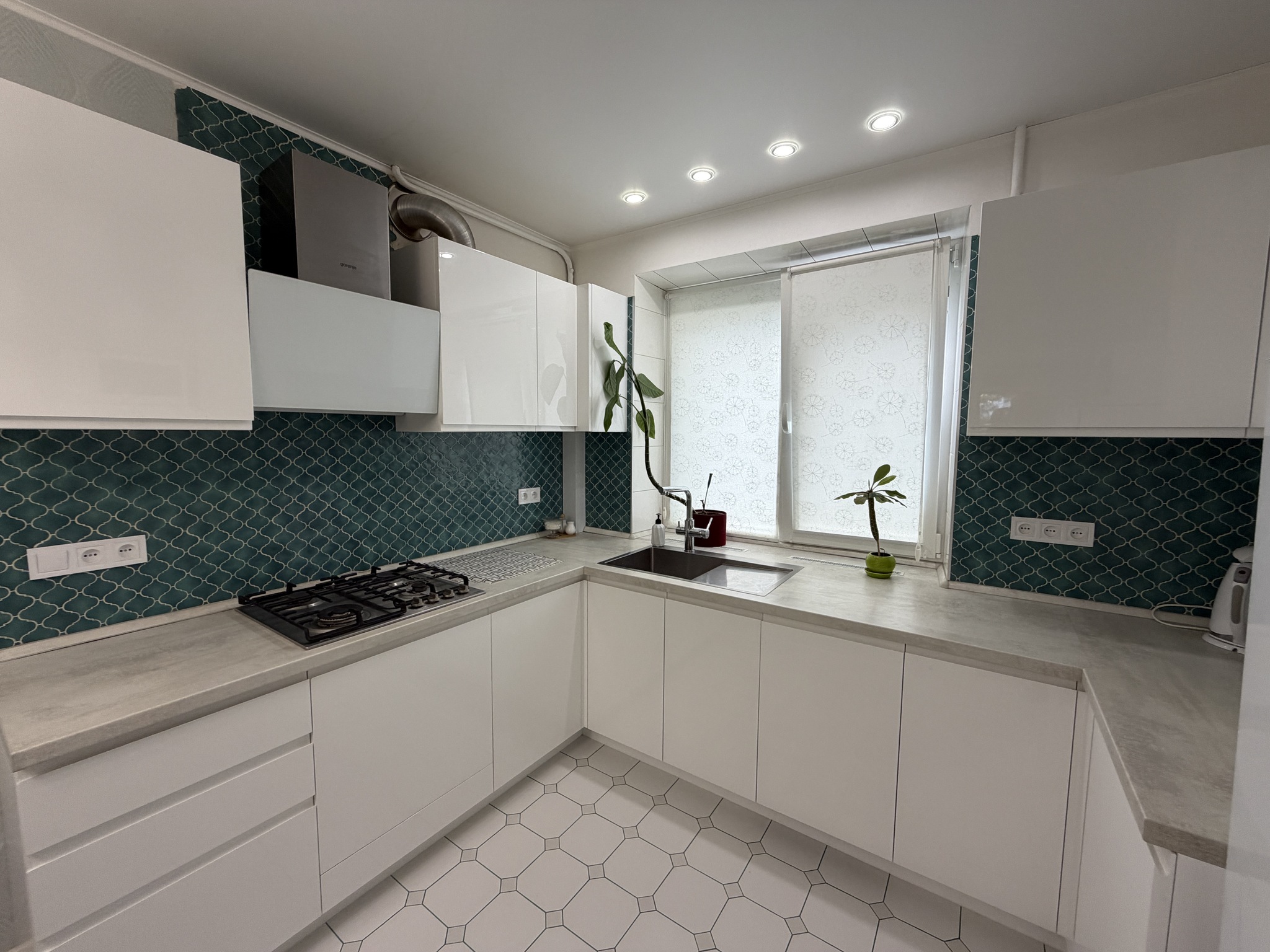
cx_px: 635
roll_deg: -0.7
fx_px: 514
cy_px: 476
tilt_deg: -5.5
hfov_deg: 102.1
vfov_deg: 85.7
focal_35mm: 14
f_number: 2.2
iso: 160
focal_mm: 2.22
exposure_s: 1/121
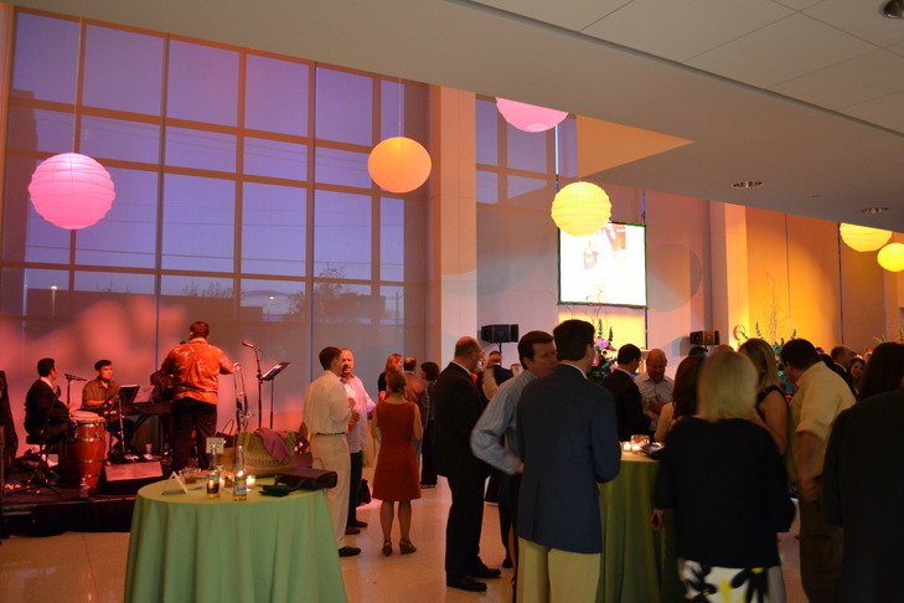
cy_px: 302
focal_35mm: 27
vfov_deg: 47.9
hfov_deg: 67.4
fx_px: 678
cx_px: 452
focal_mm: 18
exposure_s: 1/15
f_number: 3.5
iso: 1600
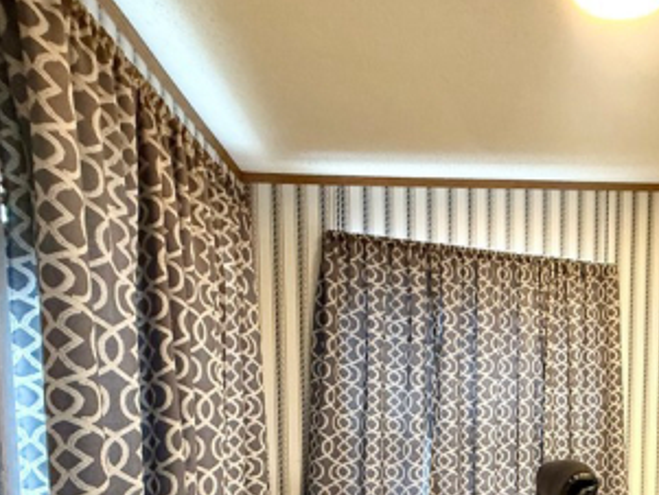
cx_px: 671
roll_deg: -1.4
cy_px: 471
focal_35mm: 31
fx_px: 590
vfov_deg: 40.9
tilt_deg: -4.1
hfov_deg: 47.5
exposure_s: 1/60
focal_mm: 2.22
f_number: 2.2
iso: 200
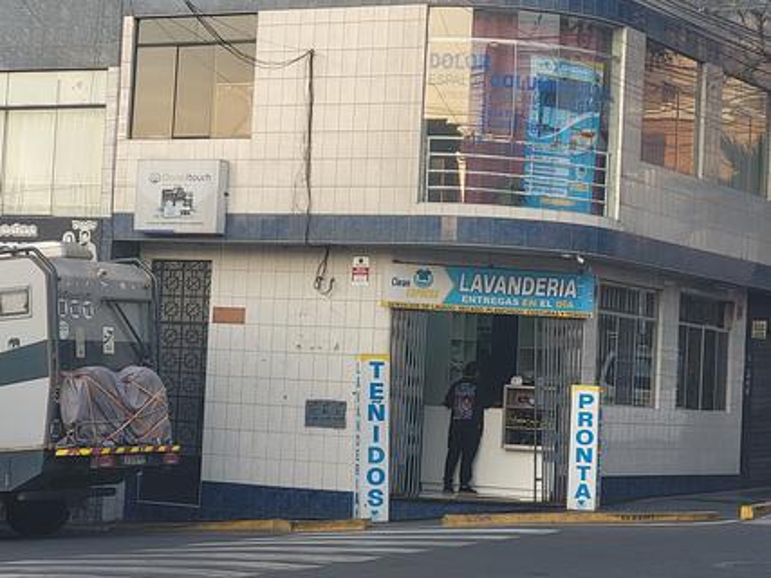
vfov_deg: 19.4
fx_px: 1692
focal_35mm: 76
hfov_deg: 25.7
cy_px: 289
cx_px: 386
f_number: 2.4
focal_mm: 7.12
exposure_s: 1/103
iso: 25
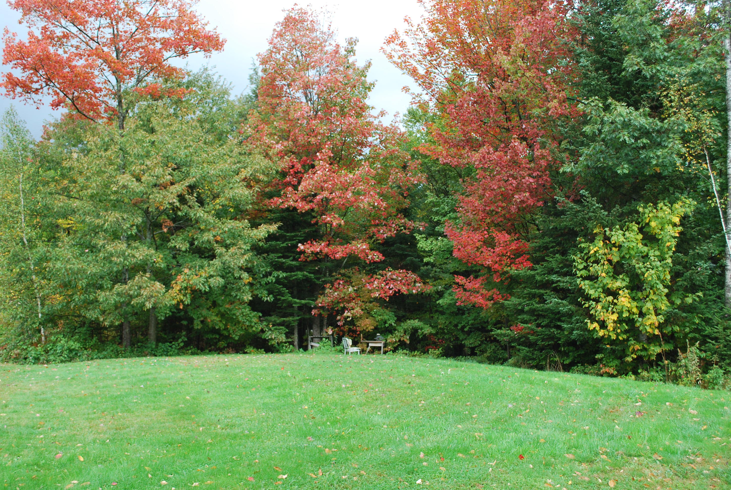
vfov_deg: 40.1
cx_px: 366
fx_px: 671
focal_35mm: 33
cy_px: 245
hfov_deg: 57.1
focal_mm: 22
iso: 100
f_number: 5.6
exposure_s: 1/125
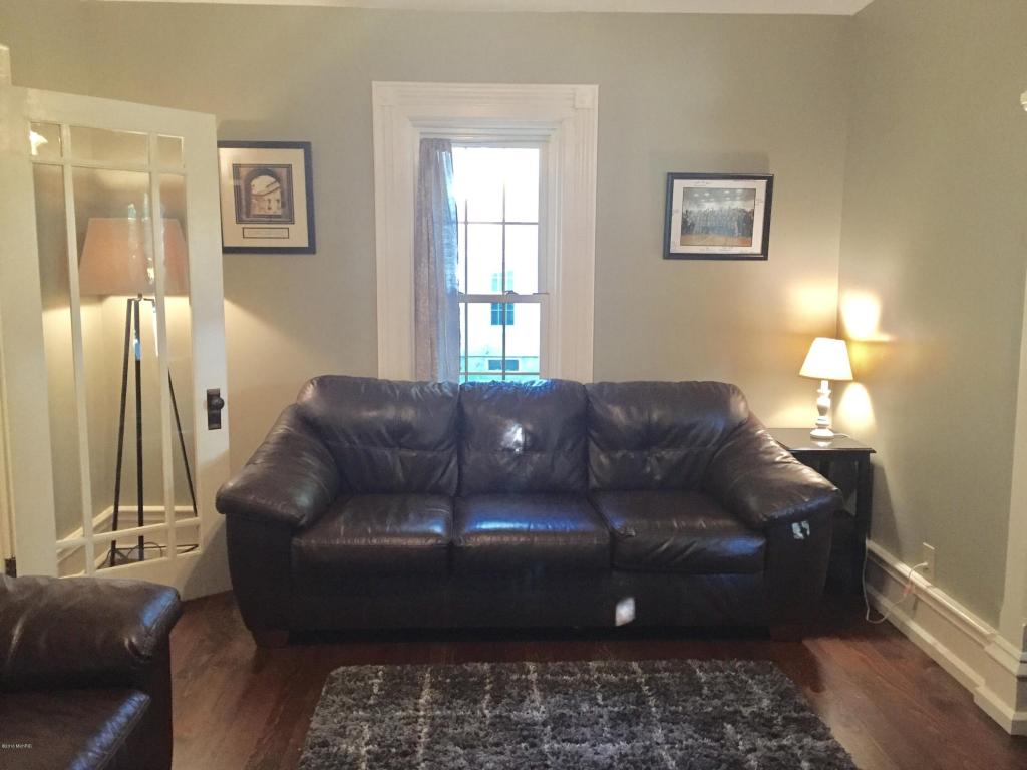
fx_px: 860
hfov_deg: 61.7
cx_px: 514
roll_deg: -0.5
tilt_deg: -7.1
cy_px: 385
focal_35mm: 29
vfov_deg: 48.2
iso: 250
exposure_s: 1/30
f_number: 2.2
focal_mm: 4.15
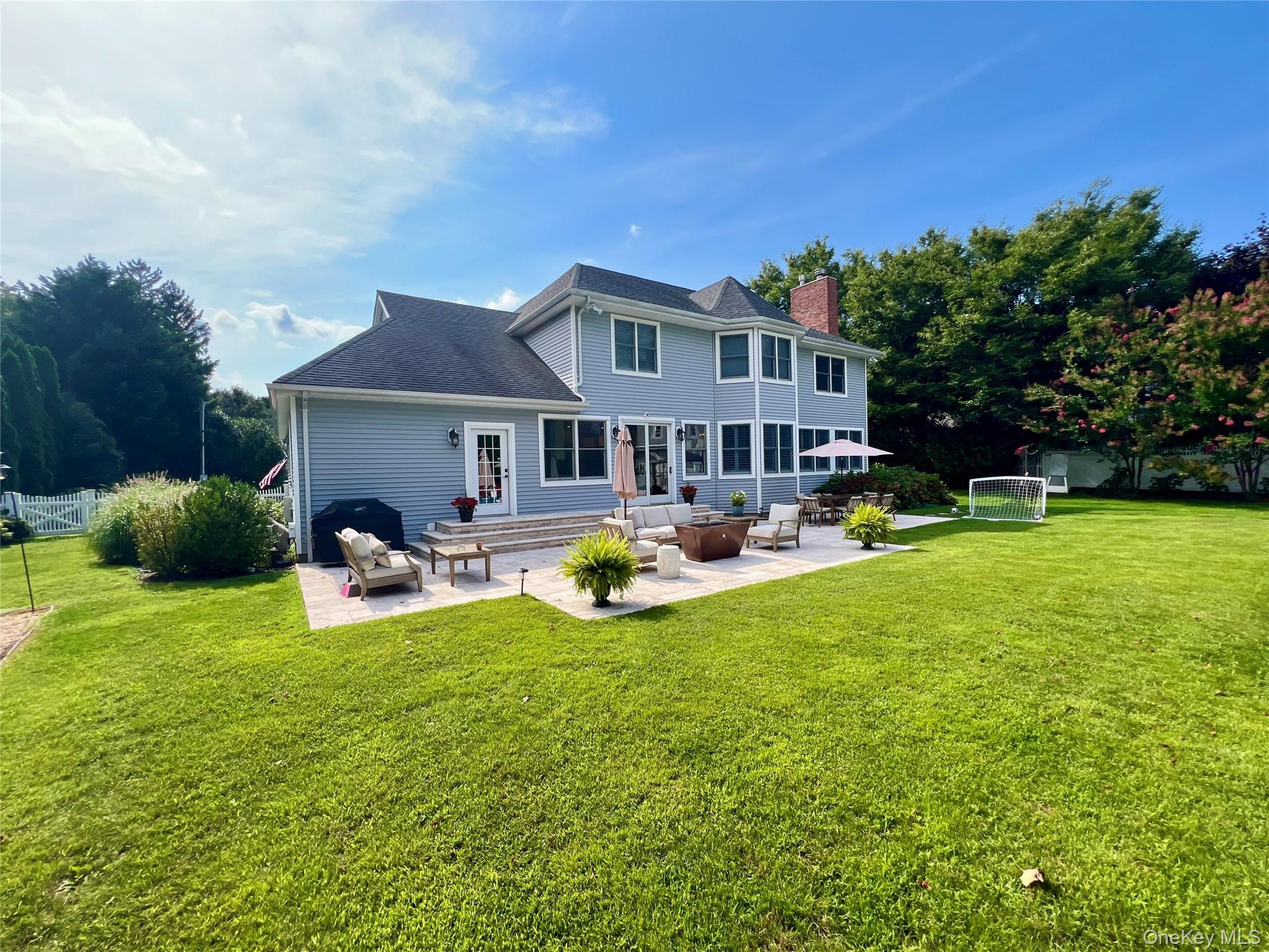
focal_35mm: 13
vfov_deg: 89.9
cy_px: 476
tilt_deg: -1.0
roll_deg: +2.1
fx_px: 477
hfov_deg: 106.2
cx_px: 634
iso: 32
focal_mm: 1.57
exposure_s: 1/881
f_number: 1.8
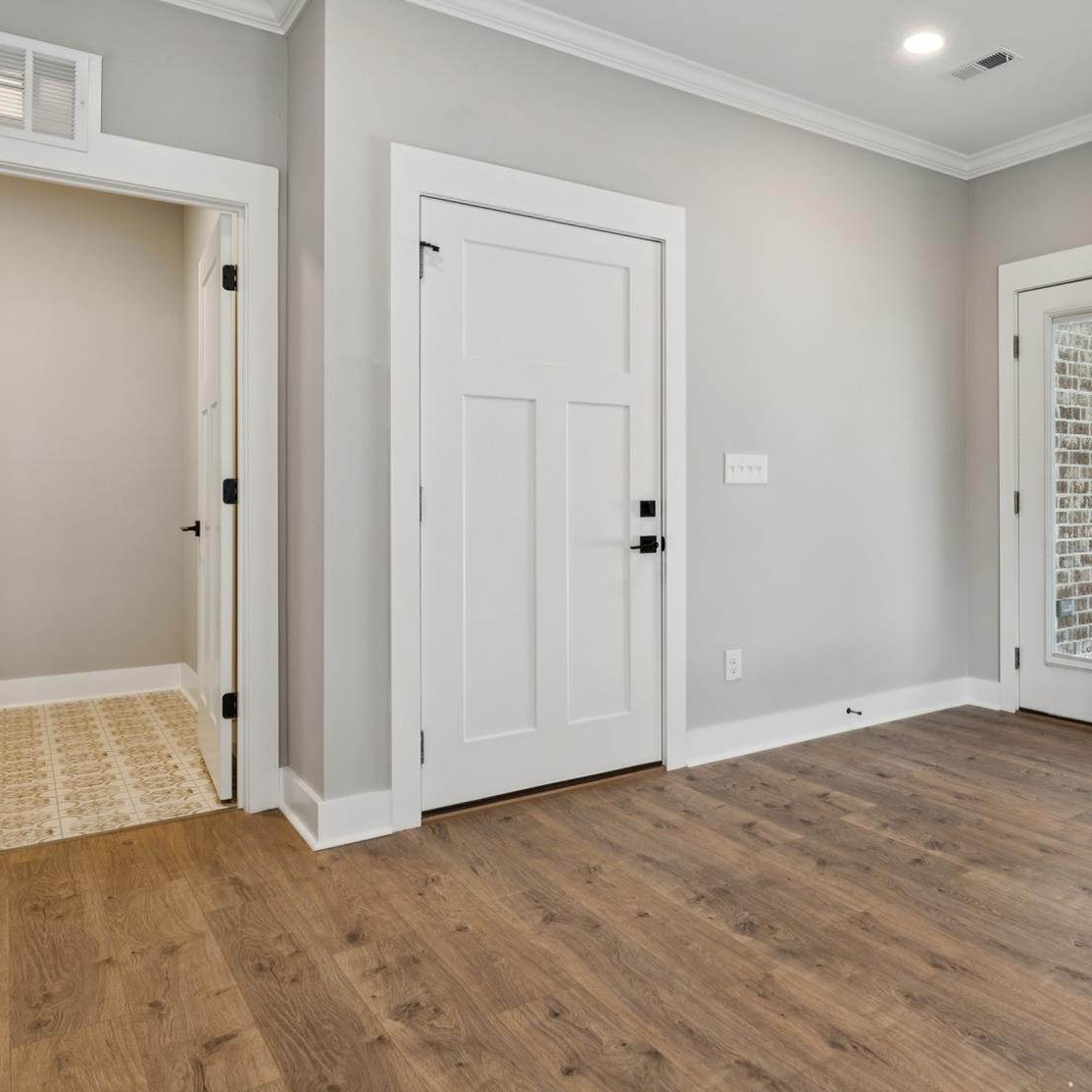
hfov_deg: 57.9
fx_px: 937
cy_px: 474
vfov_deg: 60.2
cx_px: 794
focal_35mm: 26
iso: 100
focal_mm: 16.8
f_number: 13
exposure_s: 1/3.33
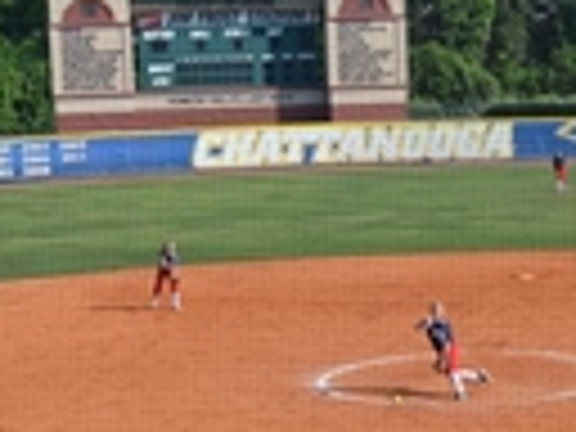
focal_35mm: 126
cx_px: 531
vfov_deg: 11.8
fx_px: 2091
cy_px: 295
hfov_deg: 15.5
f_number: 8
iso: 200
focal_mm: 25
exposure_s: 1/250
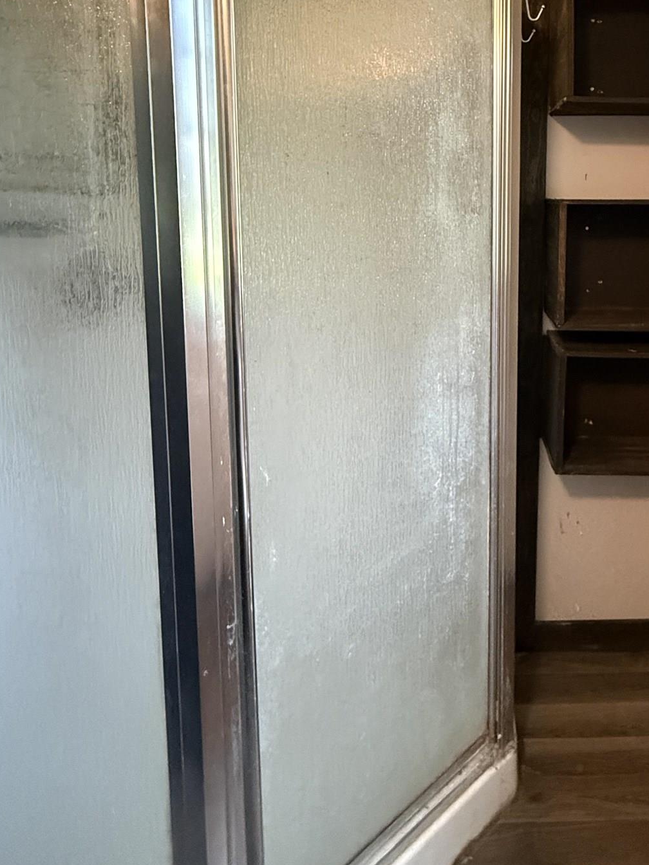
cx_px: 459
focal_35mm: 24
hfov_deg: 55.0
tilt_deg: -4.3
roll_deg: -0.9
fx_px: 600
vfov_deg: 68.9
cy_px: 265
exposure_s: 1/60
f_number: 2.2
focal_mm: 2.22
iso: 800
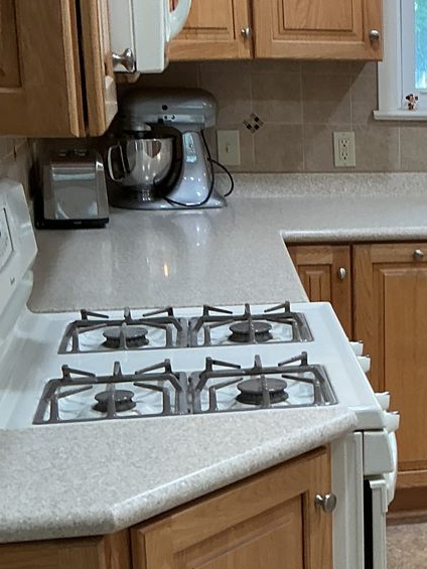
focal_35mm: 77
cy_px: 344
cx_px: 535
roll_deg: -1.0
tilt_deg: -13.2
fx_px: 1266
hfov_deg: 18.0
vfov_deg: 25.3
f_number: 1.8
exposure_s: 1/60
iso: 50
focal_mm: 3
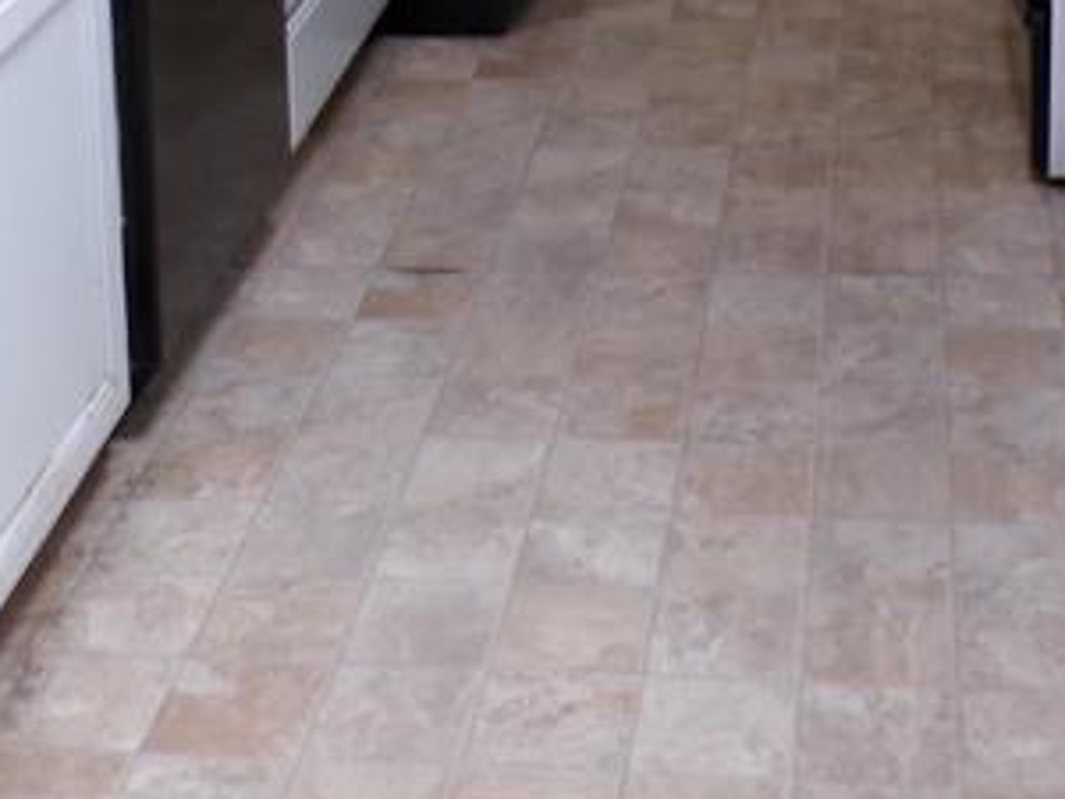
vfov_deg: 16.2
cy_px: -465
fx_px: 2523
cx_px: 699
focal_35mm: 82
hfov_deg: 23.7
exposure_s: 1/34
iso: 100
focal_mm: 4.3
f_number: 3
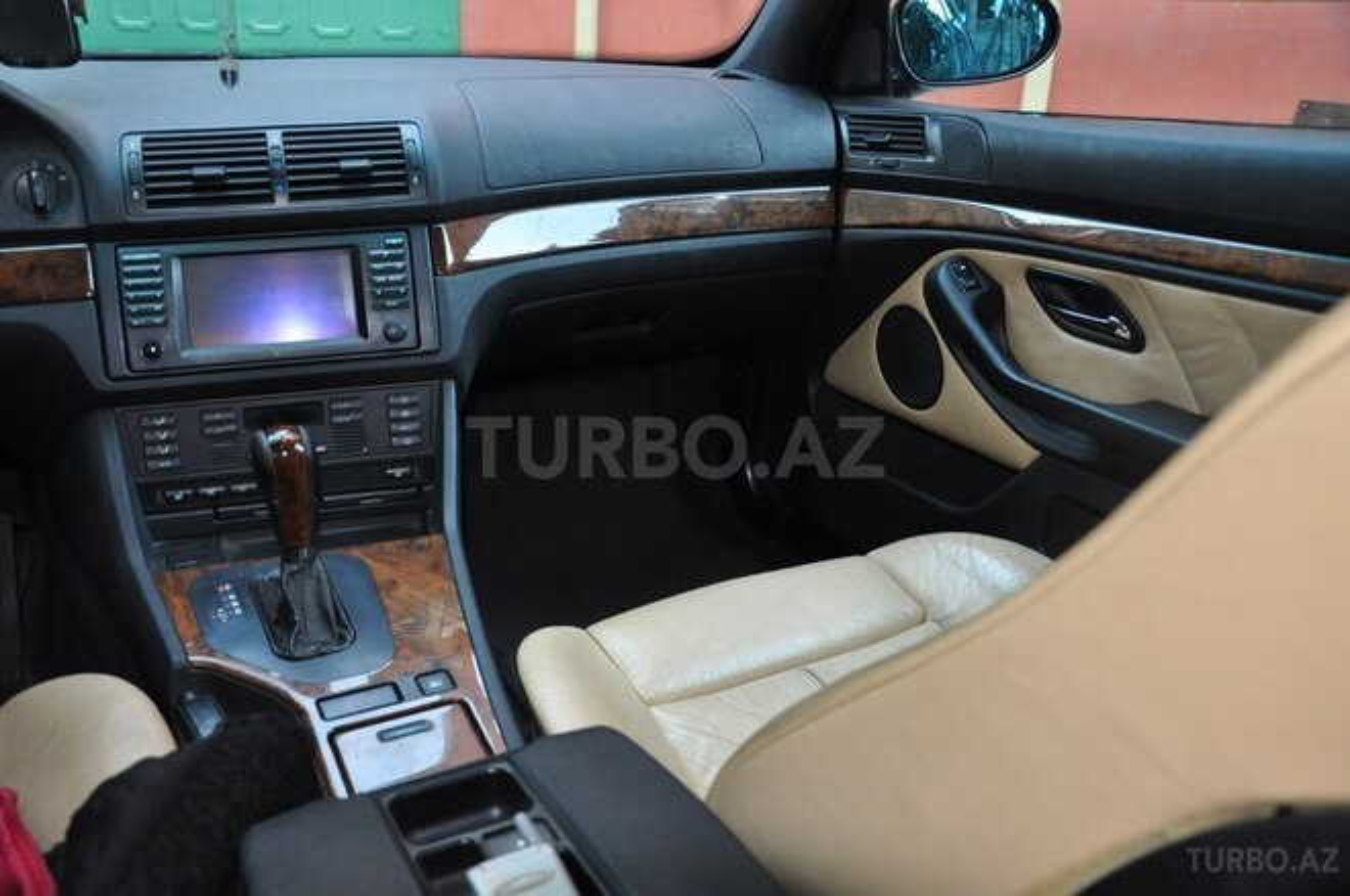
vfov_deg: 41.6
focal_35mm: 32
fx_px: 1180
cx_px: 675
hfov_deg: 59.6
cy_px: 448
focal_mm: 21
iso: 1250
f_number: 4.5
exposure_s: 1/60
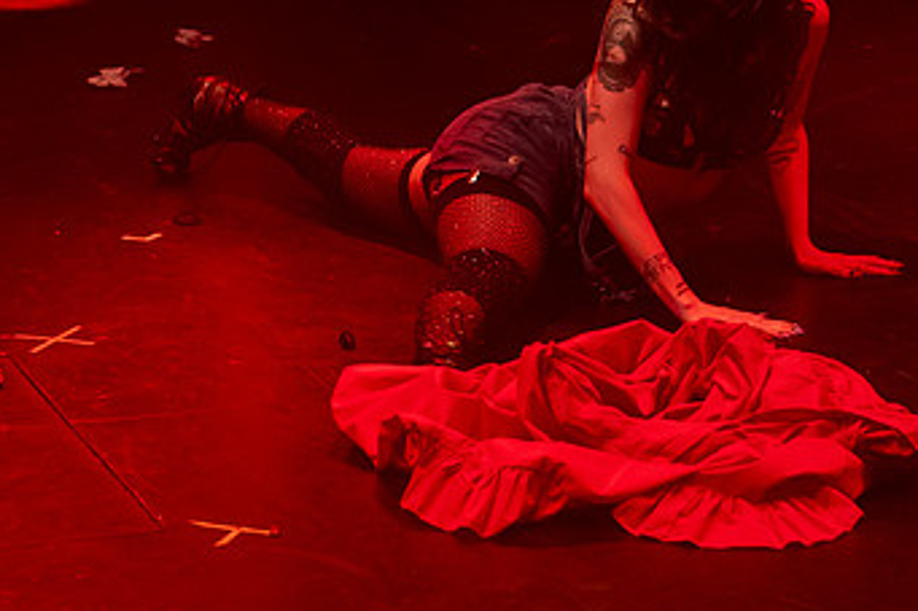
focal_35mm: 146
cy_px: 93
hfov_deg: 14.0
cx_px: 289
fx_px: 3721
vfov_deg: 9.4
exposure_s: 1/200
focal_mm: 44
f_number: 4
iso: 3200
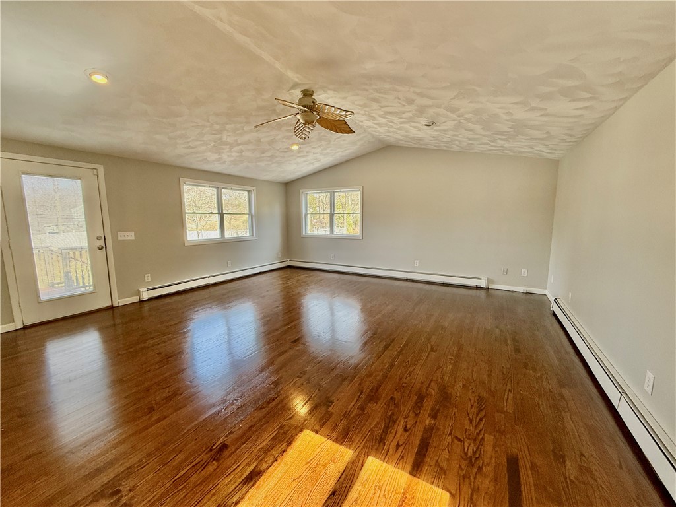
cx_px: 338
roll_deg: +0.2
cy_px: 254
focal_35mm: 14
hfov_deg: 102.1
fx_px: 273
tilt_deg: -7.5
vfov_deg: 85.7
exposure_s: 1/120
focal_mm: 2.22
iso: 200
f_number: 2.2
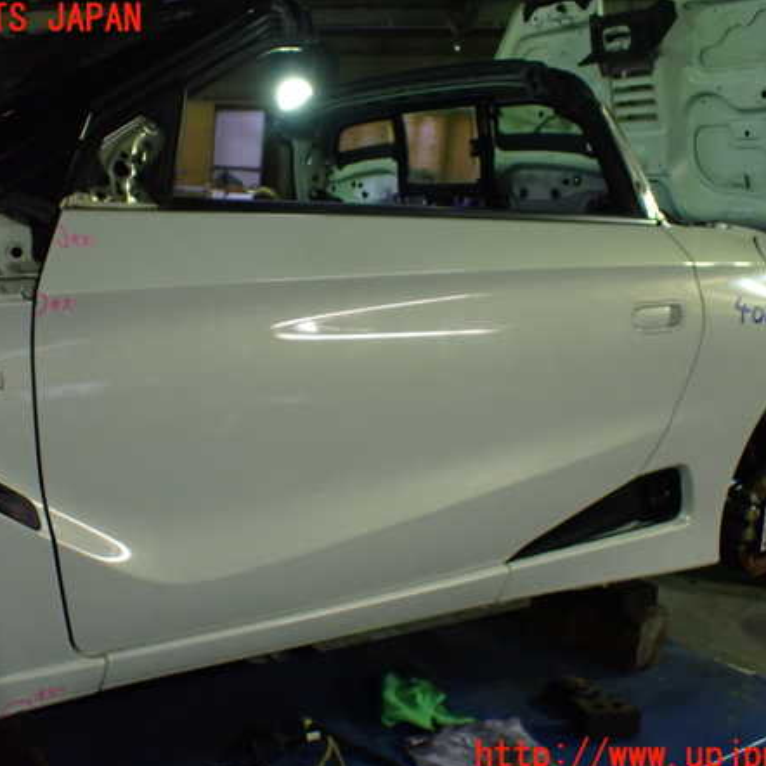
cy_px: 388
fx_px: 901
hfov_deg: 46.0
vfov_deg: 46.0
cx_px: 347
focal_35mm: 36
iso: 640
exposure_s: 1/125
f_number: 2.3
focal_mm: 5.4
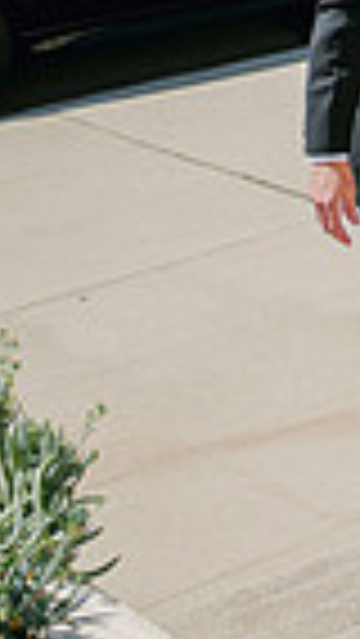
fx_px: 2034
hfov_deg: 9.2
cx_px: 832
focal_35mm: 120
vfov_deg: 17.4
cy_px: -22
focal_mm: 28
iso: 100
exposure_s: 1/2000
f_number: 2.8
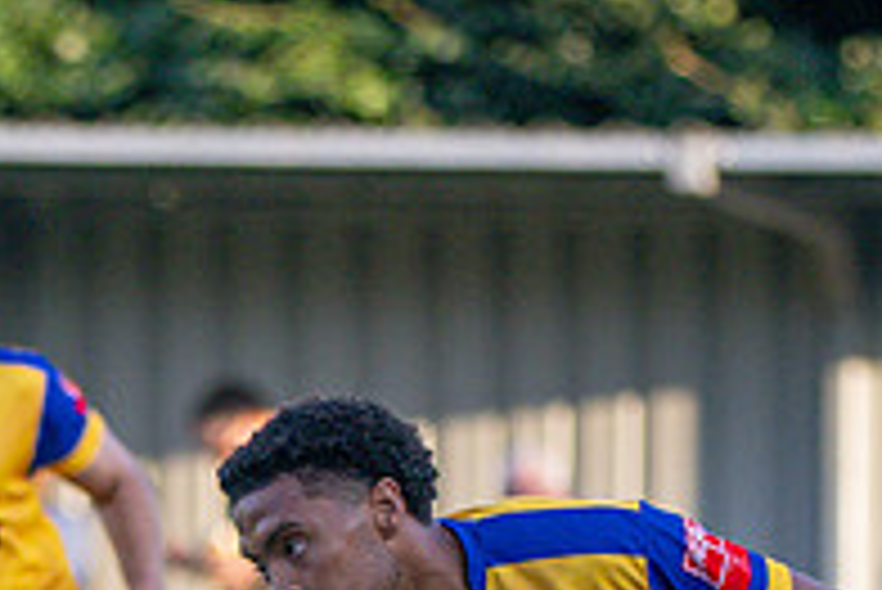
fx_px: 26920
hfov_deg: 1.9
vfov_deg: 1.3
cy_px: 1080
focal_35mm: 1098
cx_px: -21
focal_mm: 170
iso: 400
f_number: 2.8
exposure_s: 1/1000
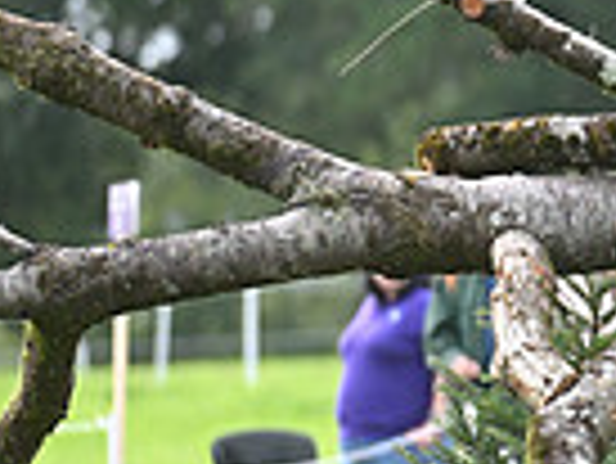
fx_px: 25398
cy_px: 119
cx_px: 1277
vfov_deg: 1.0
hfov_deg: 1.4
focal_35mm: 1426
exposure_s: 1/1600
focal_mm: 350
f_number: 5
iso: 1600
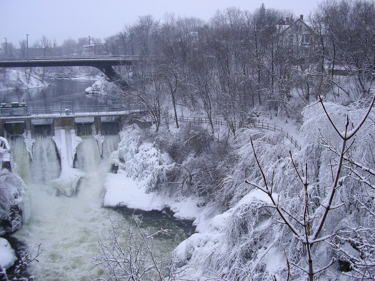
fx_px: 412
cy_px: 140
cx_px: 188
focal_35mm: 38
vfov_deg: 37.7
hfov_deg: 49.0
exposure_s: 1/200
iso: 50
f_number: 4.1
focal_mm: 5.8
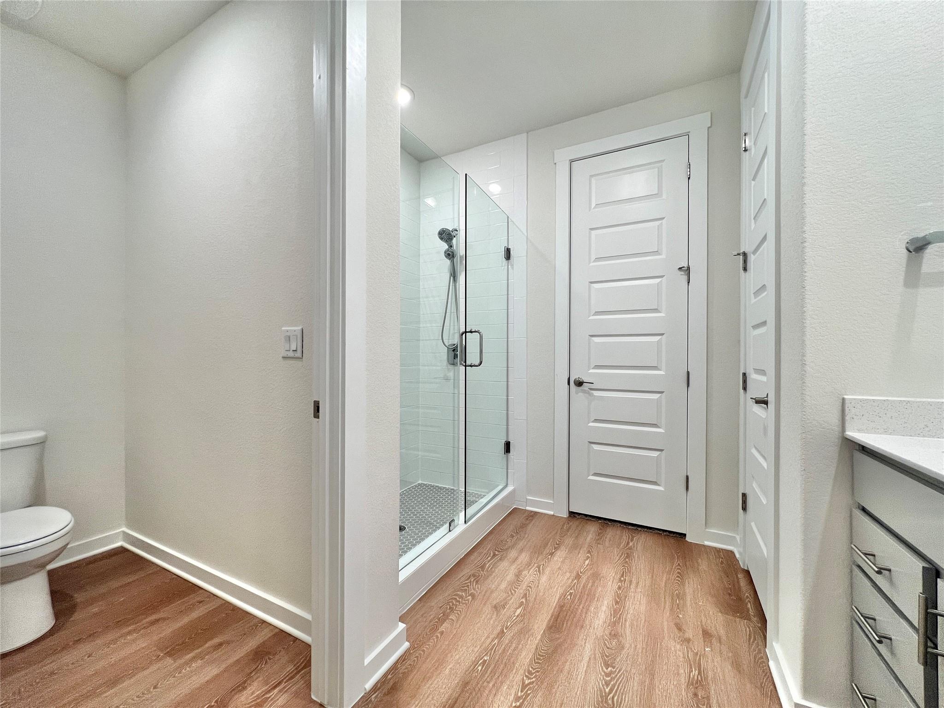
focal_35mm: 13
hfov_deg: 106.2
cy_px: 354
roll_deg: -0.3
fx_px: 355
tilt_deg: +0.5
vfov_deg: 89.9
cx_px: 472
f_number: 1.8
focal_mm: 1.57
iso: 160
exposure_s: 1/120
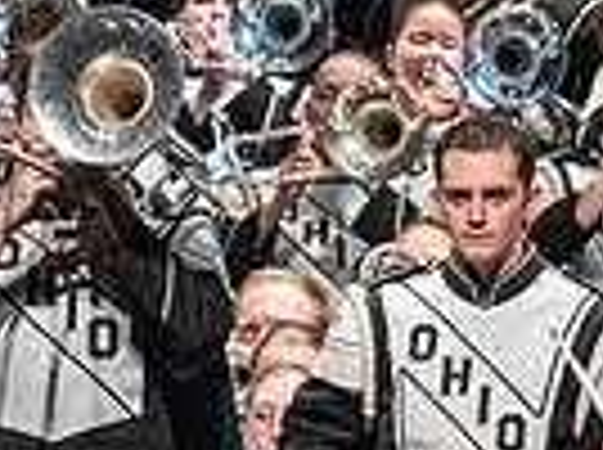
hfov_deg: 2.2
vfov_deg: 1.6
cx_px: -648
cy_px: 495
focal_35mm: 903
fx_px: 15702
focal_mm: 145
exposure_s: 1/500
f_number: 4
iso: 4000
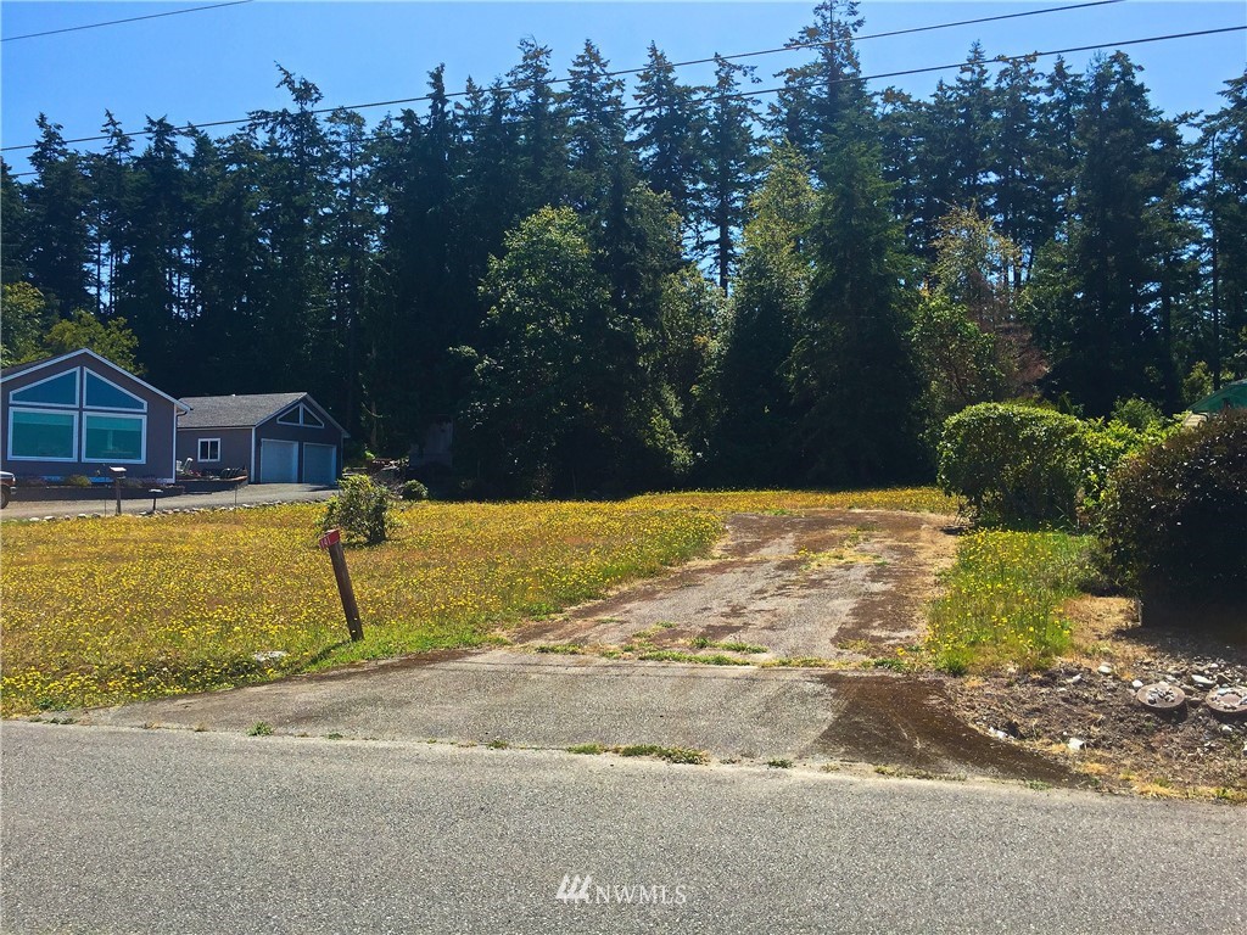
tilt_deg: +1.9
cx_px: 624
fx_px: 1045
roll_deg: -1.3
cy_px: 468
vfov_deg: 48.2
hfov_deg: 61.7
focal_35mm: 29
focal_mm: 4.15
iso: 32
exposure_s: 1/1464
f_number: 2.2
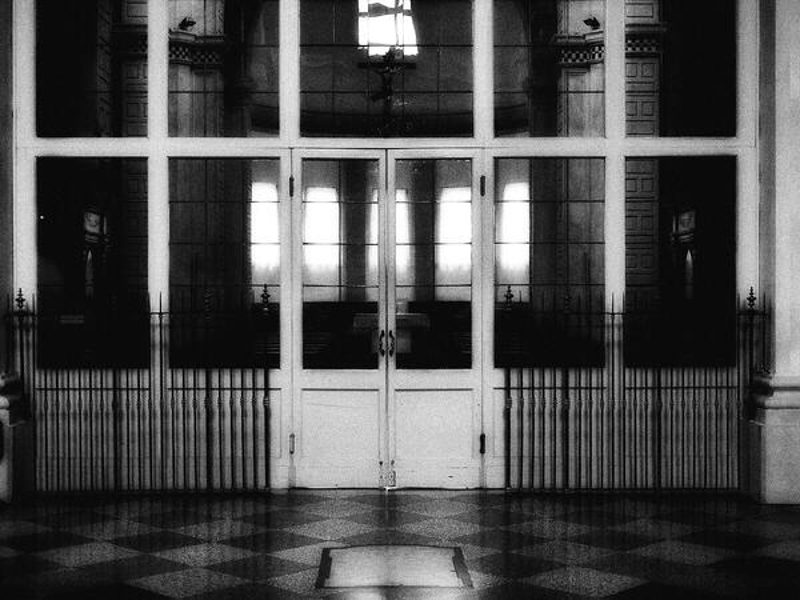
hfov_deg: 38.2
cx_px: 400
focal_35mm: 50
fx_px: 1156
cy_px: 300
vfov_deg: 29.1
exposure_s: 1/80
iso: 200
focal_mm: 25
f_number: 1.4
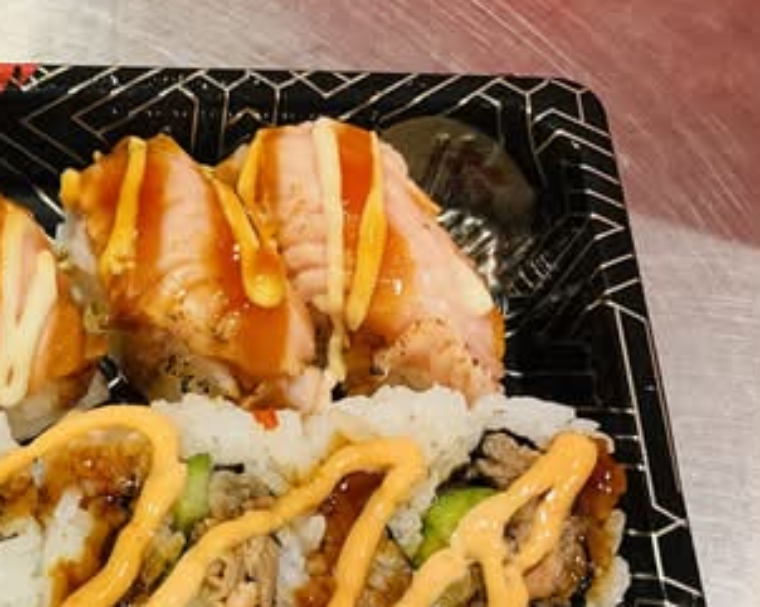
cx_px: 40
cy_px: 446
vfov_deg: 27.2
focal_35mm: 55
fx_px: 1236
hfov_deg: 32.1
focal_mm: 3
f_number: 1.8
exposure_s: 1/50
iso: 80
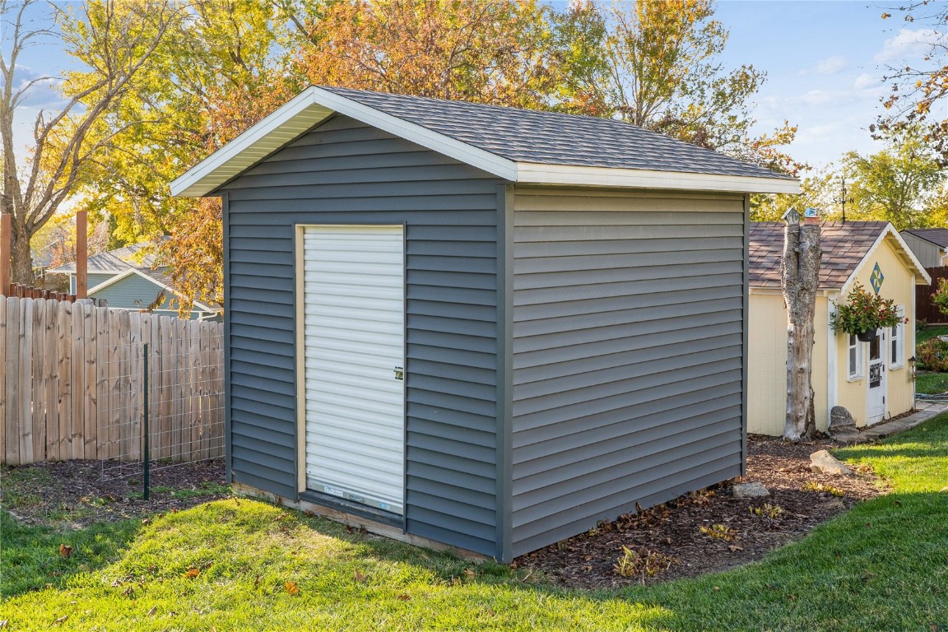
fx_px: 974
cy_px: 316
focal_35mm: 37
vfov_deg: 35.9
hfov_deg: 51.9
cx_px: 474
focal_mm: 25
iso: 160
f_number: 9
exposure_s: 1/15
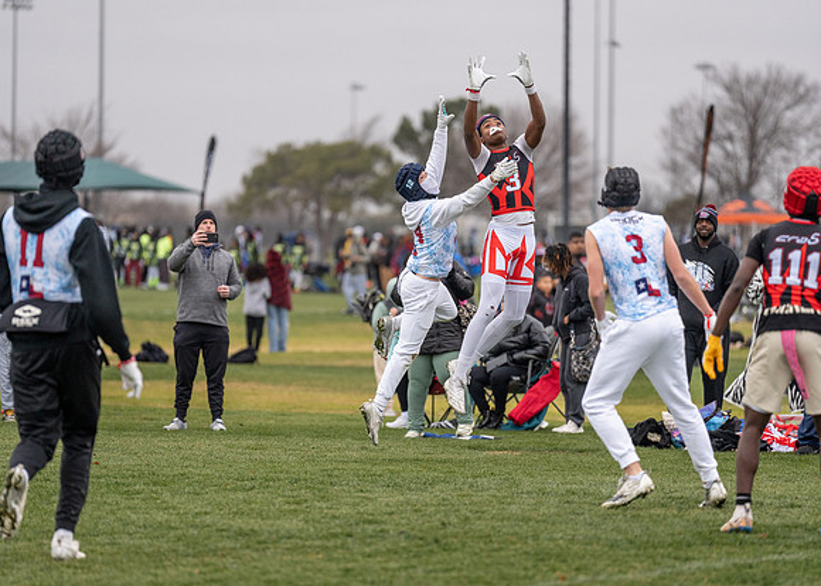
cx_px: 410
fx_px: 4885
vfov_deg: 6.9
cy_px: 293
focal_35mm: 210
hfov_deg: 9.6
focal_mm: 200
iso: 640
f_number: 2.8
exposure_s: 1/1250
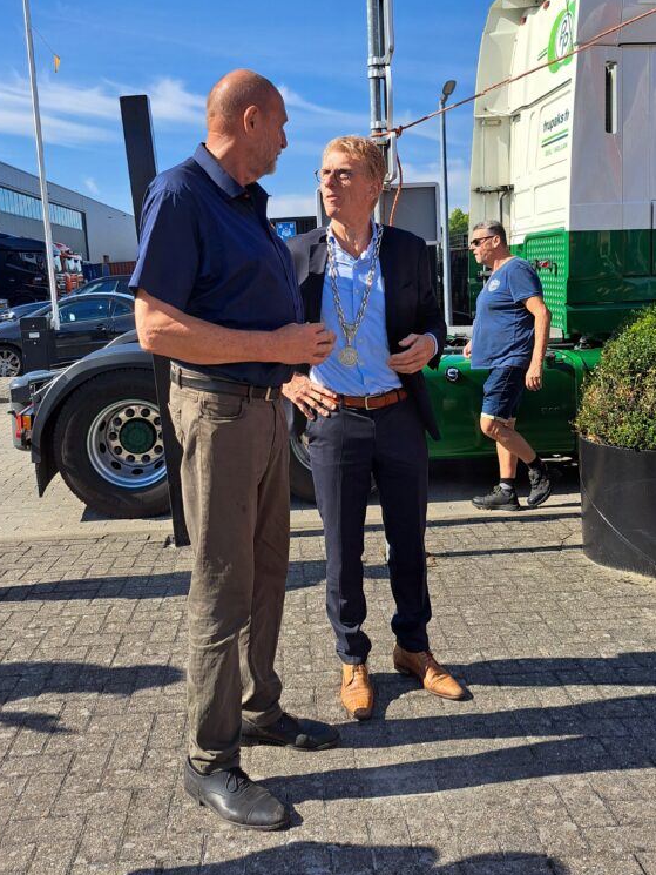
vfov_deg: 55.0
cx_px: 341
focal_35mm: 33
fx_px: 834
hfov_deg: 42.9
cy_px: 355
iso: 50
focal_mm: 5.23
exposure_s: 1/1592
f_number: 1.8
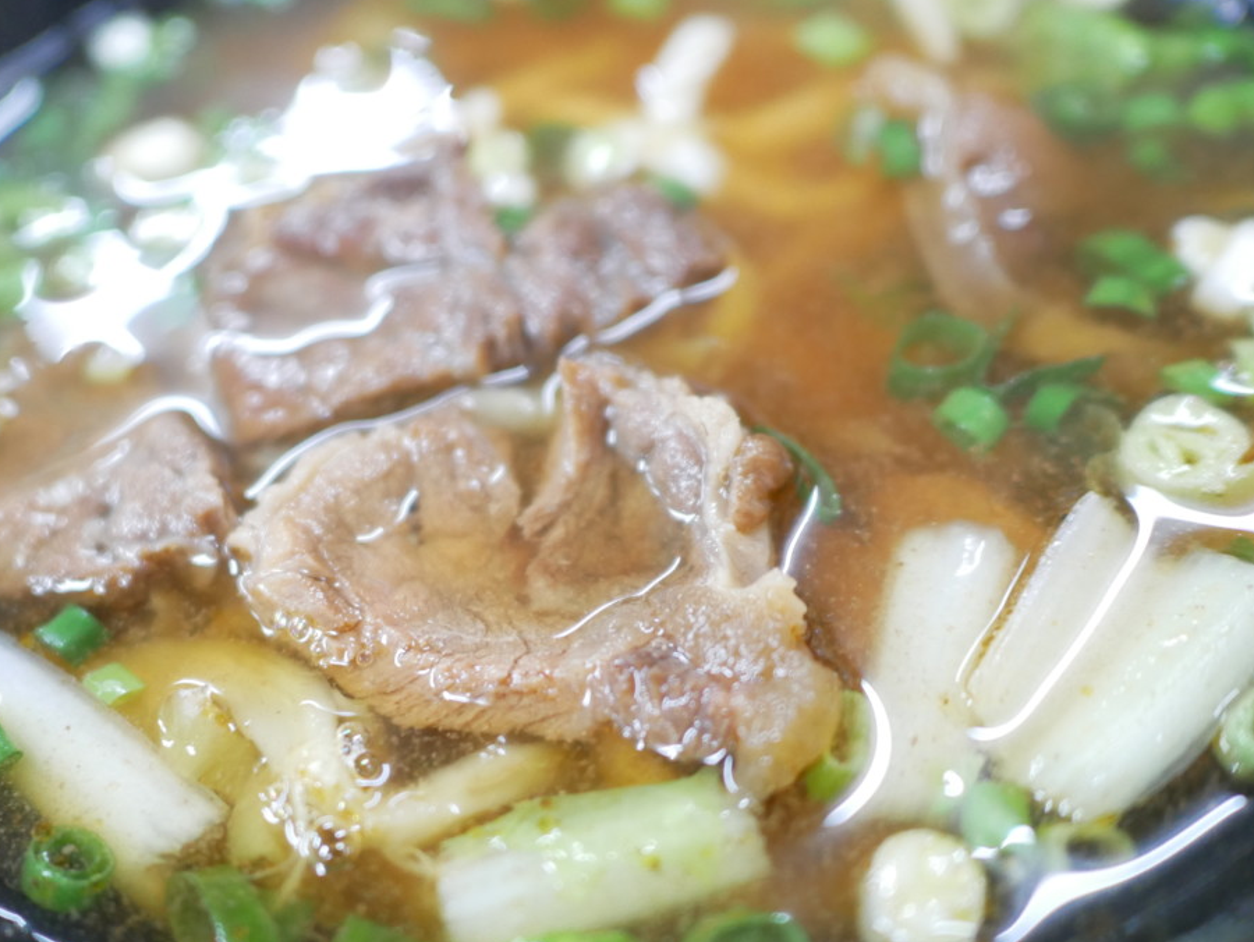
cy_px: 551
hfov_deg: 46.5
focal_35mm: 40
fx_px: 1450
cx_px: 506
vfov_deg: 35.9
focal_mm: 15
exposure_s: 1/60
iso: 1250
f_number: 1.7
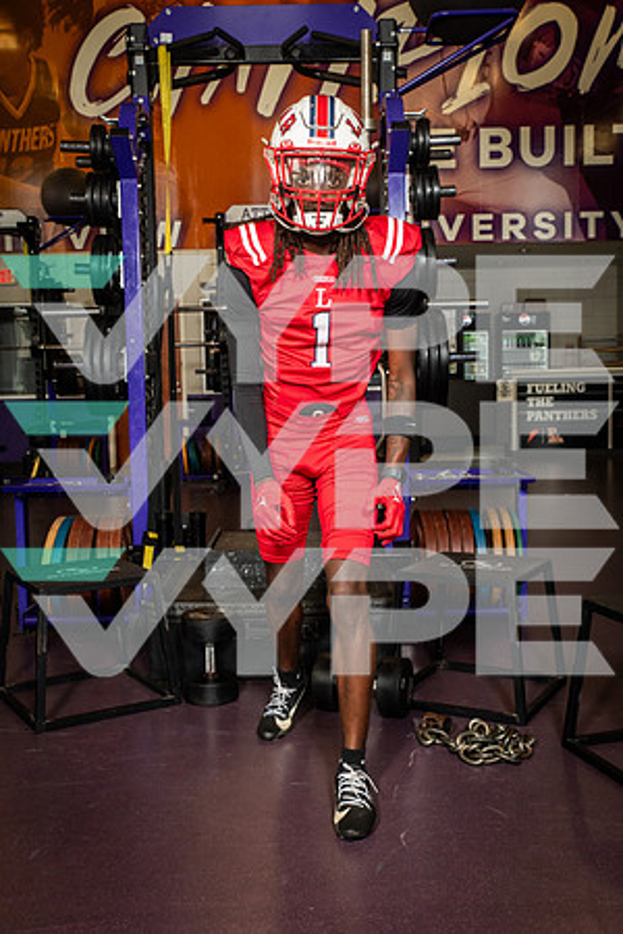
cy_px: 467
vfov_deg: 50.7
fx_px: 986
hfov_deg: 35.1
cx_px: 312
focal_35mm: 38
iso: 800
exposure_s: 1/250
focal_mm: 38
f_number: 7.1
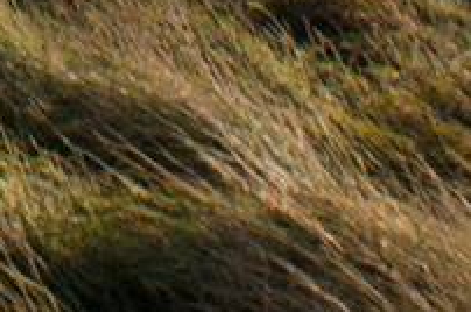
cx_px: -77
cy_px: -431
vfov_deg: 5.7
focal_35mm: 233
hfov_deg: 8.8
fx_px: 3044
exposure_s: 1/30
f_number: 7.1
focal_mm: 47
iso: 5000
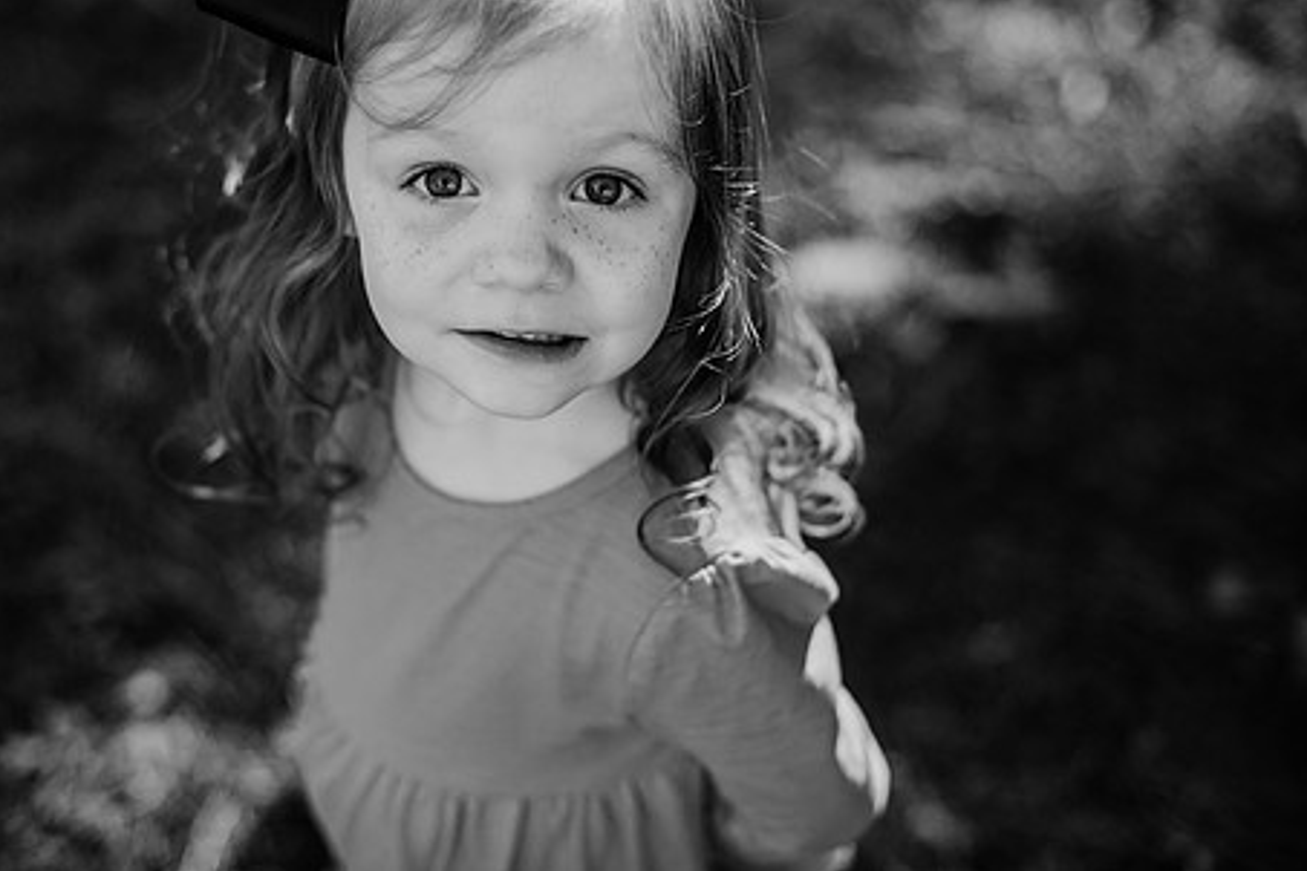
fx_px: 2323
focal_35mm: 64
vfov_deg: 21.2
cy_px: 316
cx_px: 545
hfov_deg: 31.4
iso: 200
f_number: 2
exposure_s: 1/1000
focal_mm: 50
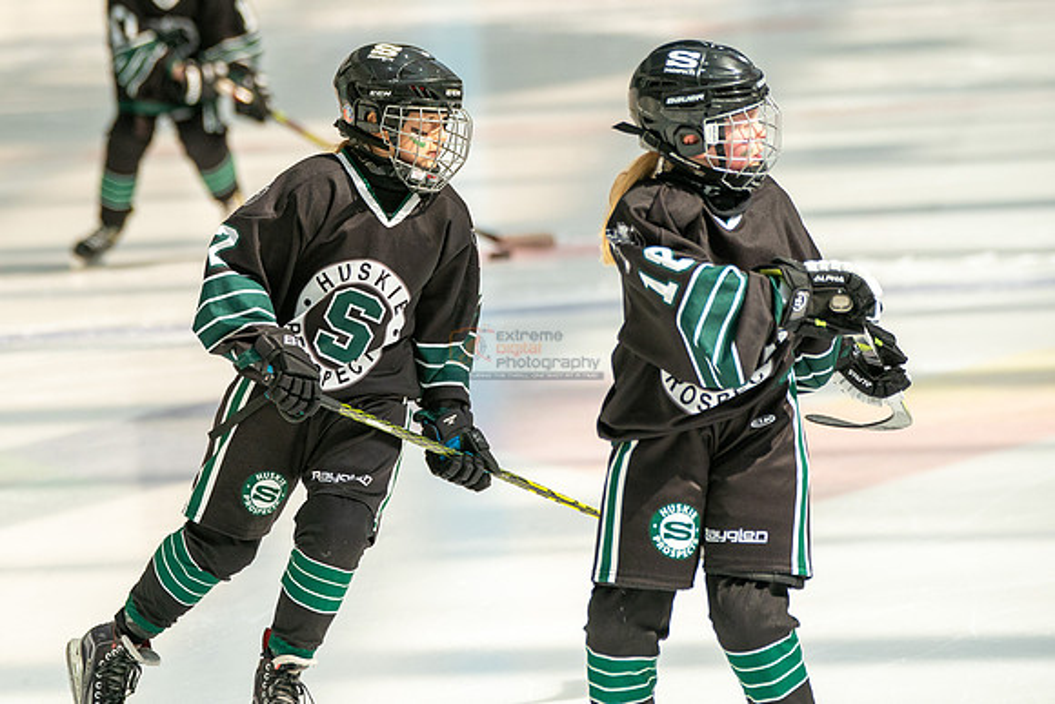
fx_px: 8394
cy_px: 240
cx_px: 387
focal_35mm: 286
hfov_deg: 7.2
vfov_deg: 4.8
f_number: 3.5
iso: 1600
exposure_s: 1/4000
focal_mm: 209
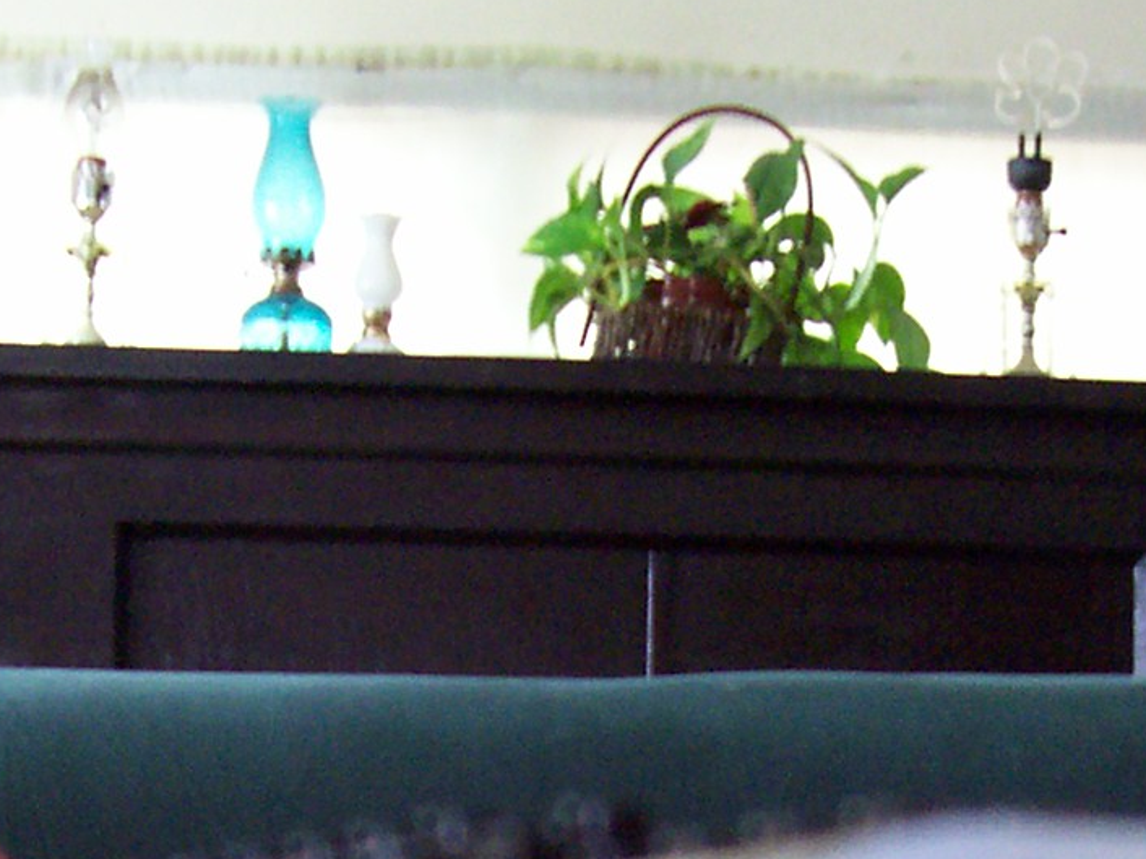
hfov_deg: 17.7
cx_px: 727
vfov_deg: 12.7
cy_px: 1291
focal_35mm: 111
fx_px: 3674
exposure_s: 1/8
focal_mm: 5.6
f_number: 2.7
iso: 160
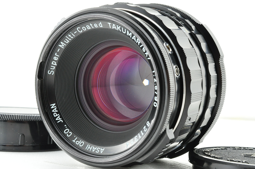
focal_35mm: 60
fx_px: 424
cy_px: 84
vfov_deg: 22.6
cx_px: 128
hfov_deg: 33.4
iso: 800
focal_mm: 40
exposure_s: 1/200
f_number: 20
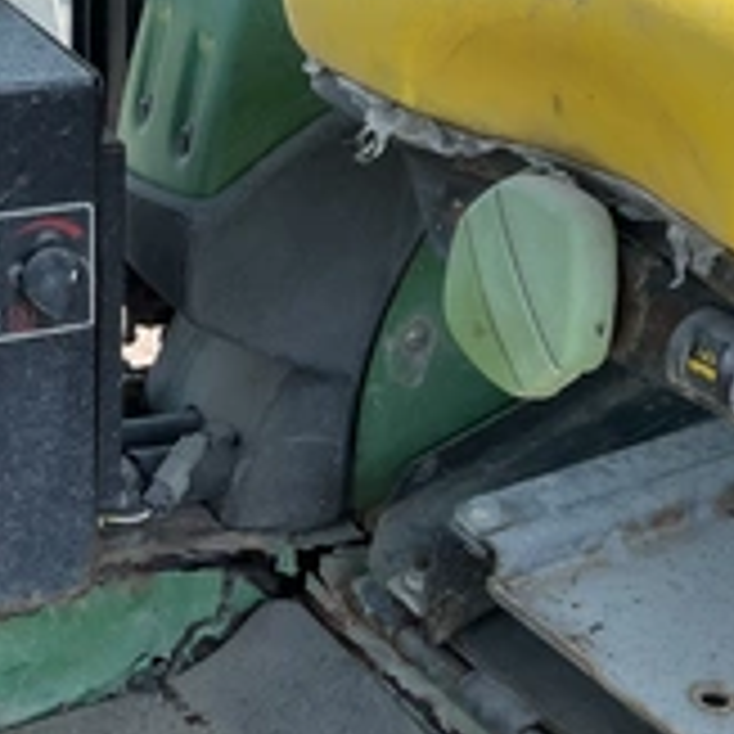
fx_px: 1511
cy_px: 558
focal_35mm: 63
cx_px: 284
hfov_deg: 27.2
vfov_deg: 26.9
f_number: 1.8
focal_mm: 3
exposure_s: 1/287
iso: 25
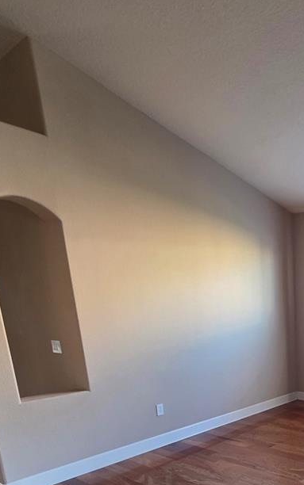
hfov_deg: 39.7
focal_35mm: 27
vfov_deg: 60.8
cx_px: 314
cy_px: 410
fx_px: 358
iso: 200
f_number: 1.9
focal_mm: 2.2
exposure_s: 1/60
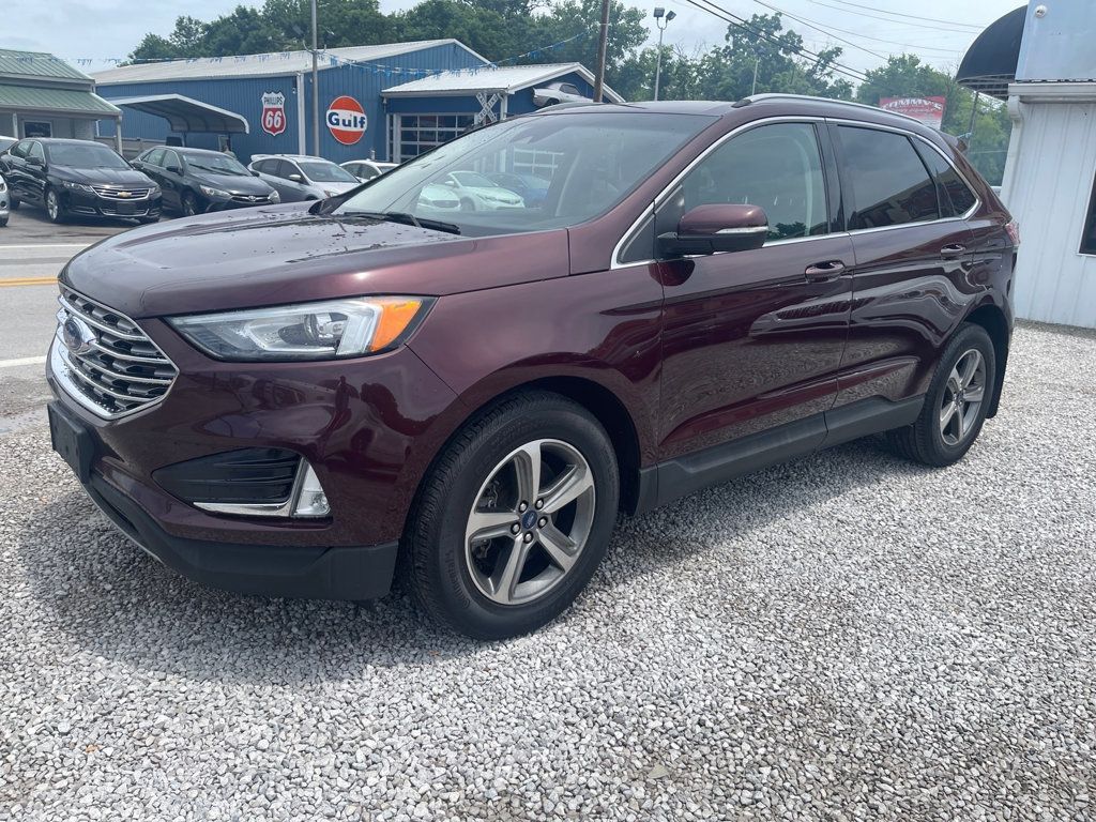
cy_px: 411
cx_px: 548
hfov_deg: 67.3
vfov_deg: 53.1
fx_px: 823
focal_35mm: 26
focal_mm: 5.1
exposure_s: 1/2433
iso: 32
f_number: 1.6
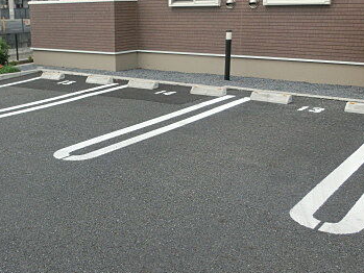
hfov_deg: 42.1
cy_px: 138
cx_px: 111
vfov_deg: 32.9
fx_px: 463
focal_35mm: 44
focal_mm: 4.24
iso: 80
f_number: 3
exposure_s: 1/640
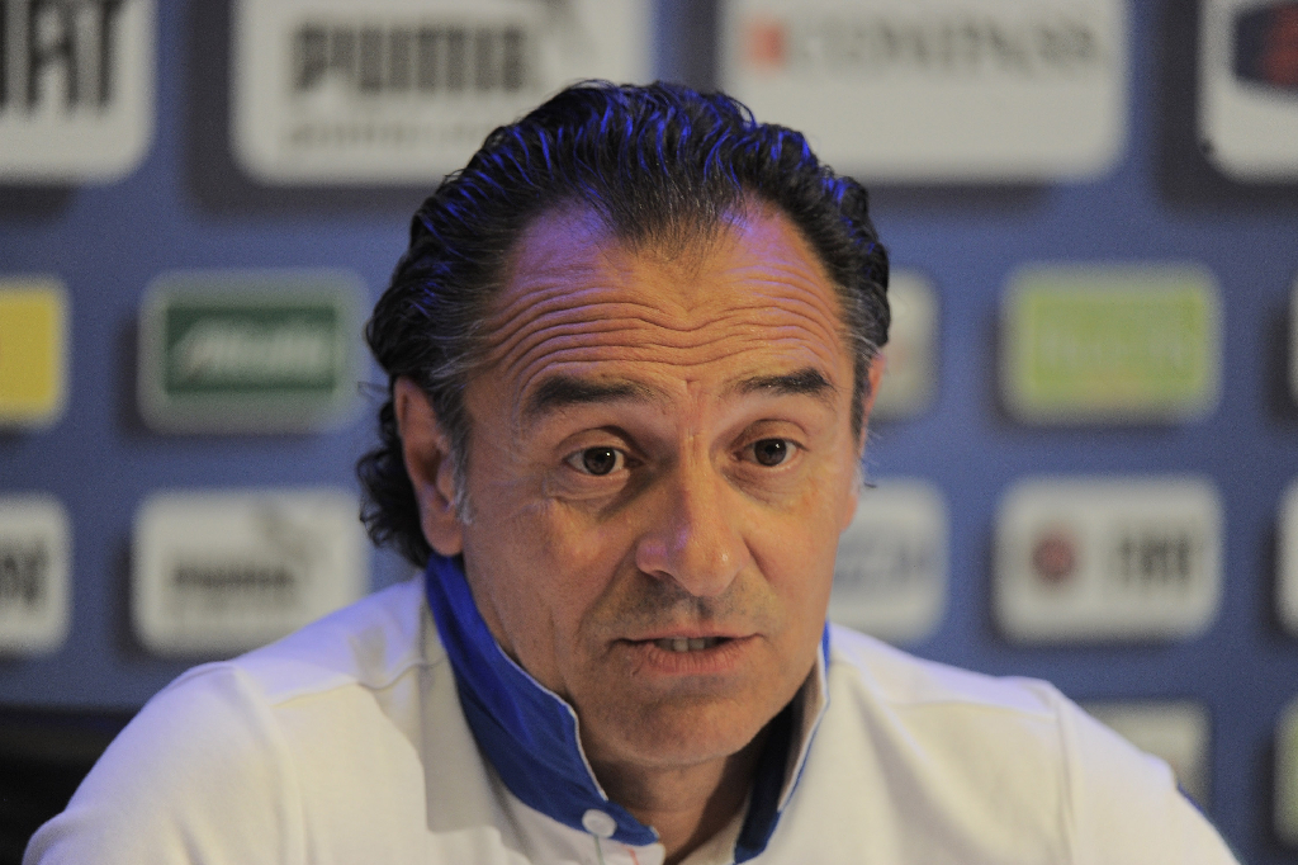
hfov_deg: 6.2
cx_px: 649
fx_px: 11894
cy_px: 432
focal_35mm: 330
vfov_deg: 4.2
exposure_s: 1/160
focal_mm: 330
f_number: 4
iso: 1600
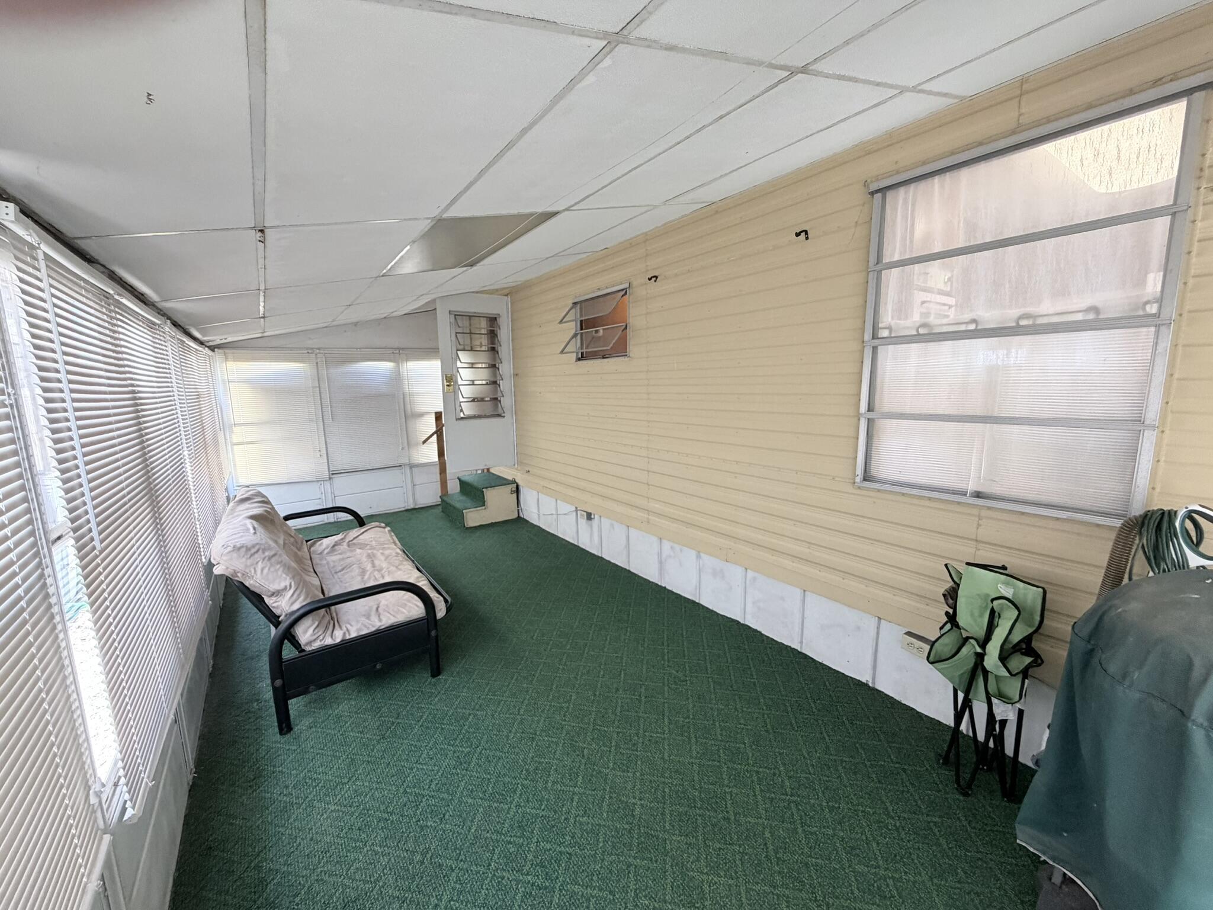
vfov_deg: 85.7
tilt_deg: -8.9
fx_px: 491
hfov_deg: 102.1
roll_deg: +1.4
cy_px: 455
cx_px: 606
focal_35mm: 14
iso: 320
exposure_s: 1/77
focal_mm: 2.22
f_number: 2.2
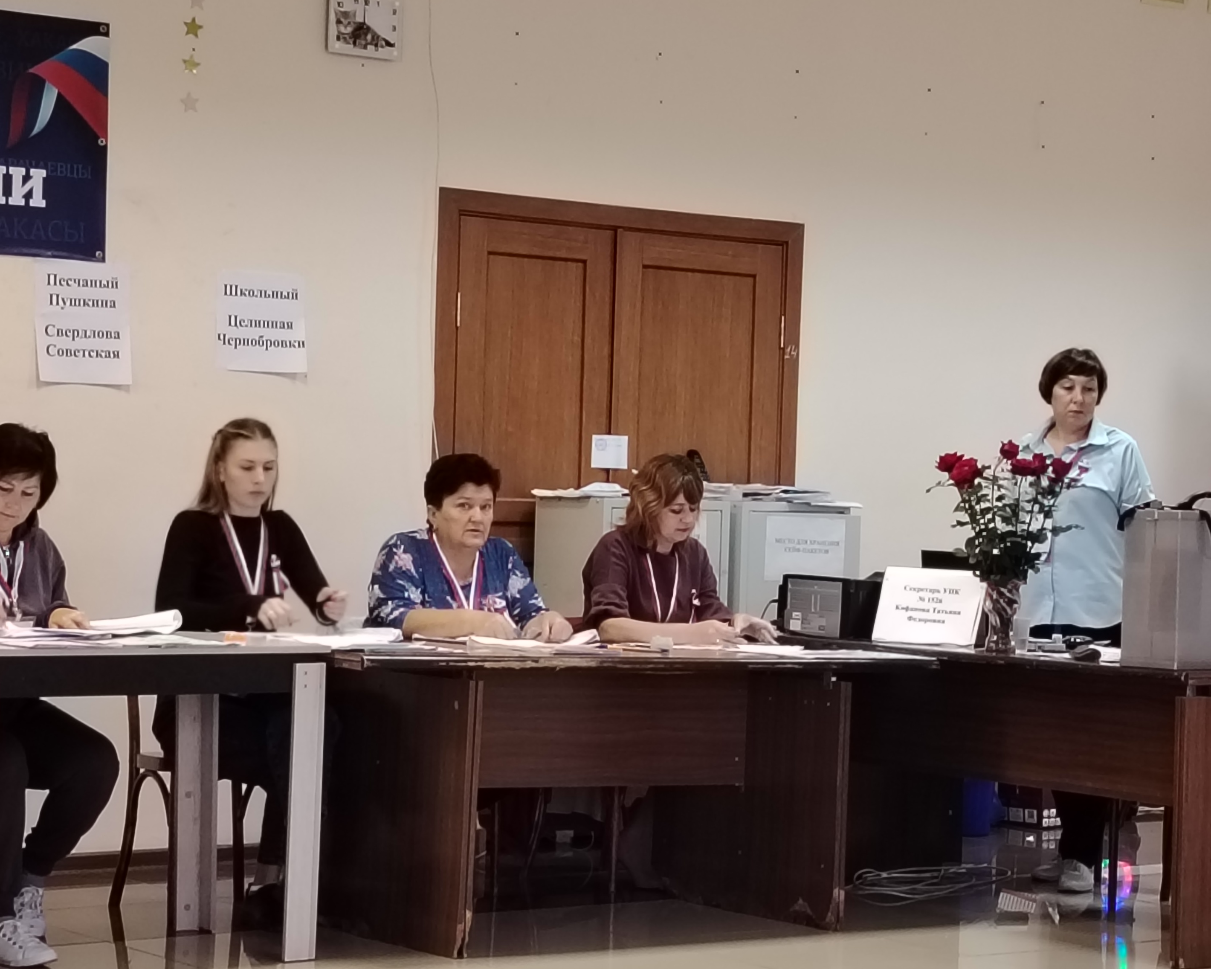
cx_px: 787
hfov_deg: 21.7
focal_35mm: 88
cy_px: 564
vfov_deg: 17.5
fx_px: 3154
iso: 884
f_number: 1.75
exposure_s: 1/50
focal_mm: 5.25
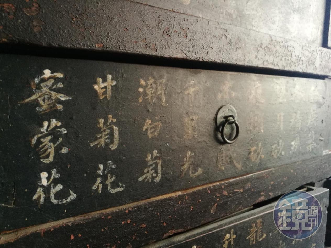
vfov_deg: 51.4
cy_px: 124
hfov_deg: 65.3
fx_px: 258
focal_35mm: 27
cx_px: 166
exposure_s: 1/30
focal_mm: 4.5
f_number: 2.2
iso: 320
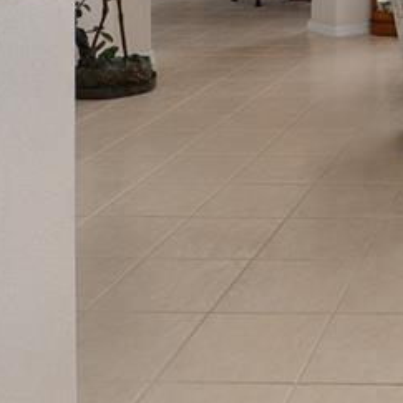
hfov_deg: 21.4
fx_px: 919
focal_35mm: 70
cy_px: -93
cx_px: 575
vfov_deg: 22.6
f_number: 8
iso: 160
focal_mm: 13
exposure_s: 1/13
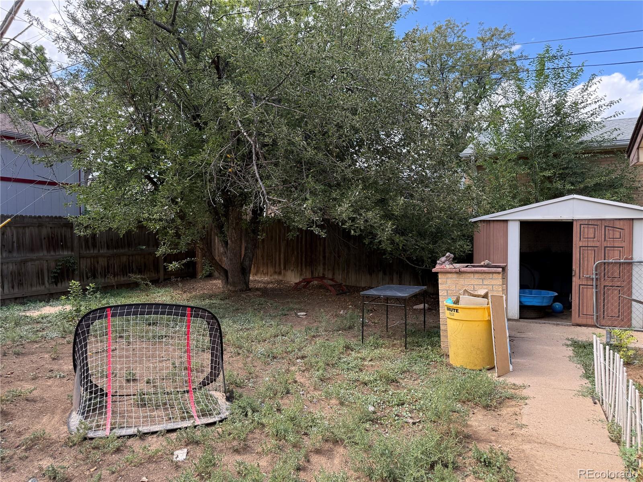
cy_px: 241
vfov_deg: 56.8
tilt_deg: -0.7
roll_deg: +0.0
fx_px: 446
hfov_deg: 71.6
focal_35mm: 24
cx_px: 322
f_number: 1.78
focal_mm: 6.76
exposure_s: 1/702
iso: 100
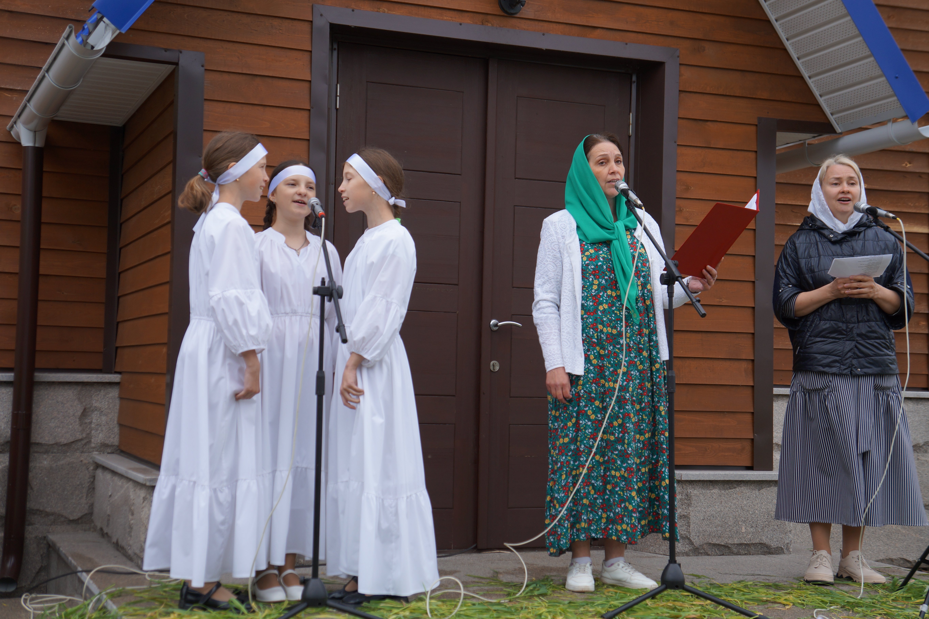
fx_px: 1354
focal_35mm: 52
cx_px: 464
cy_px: 310
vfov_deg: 25.7
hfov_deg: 37.9
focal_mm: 35
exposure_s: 1/200
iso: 100
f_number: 4.5
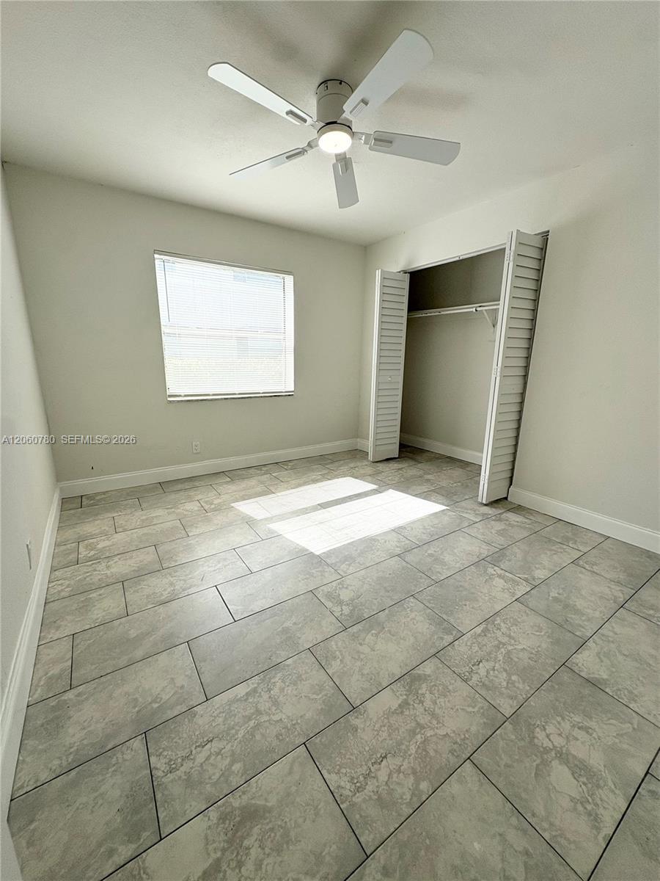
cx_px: 330
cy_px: 440
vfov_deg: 102.1
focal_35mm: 14
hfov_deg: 85.7
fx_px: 356
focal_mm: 2.22
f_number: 2.2
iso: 40
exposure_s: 1/479
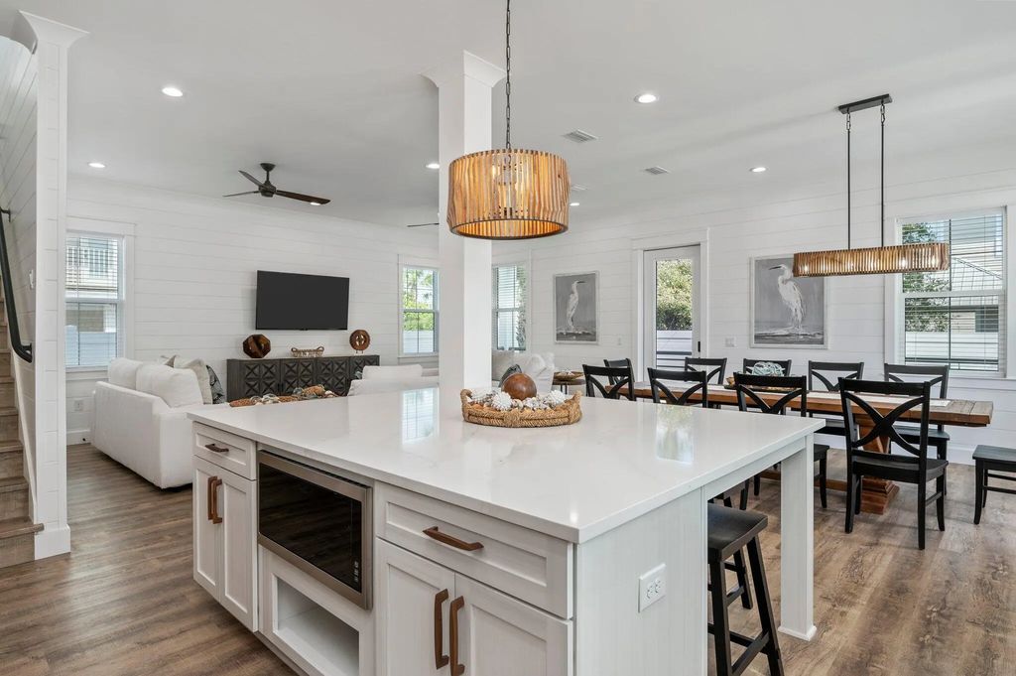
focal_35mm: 19
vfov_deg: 64.5
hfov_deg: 87.0
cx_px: 508
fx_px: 536
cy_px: 338
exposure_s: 1/50
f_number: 8
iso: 250
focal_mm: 19
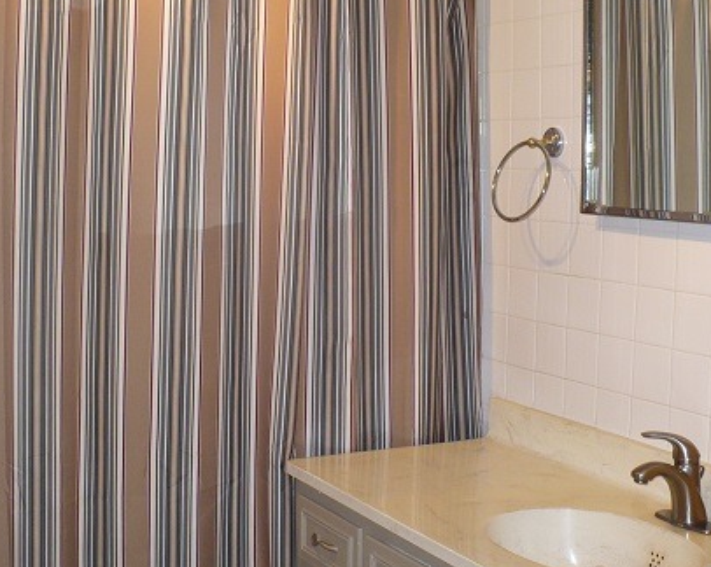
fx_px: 1198
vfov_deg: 26.6
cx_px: 280
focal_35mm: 57
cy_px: 264
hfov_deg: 32.9
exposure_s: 1/30
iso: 125
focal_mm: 6.1
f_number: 2.8
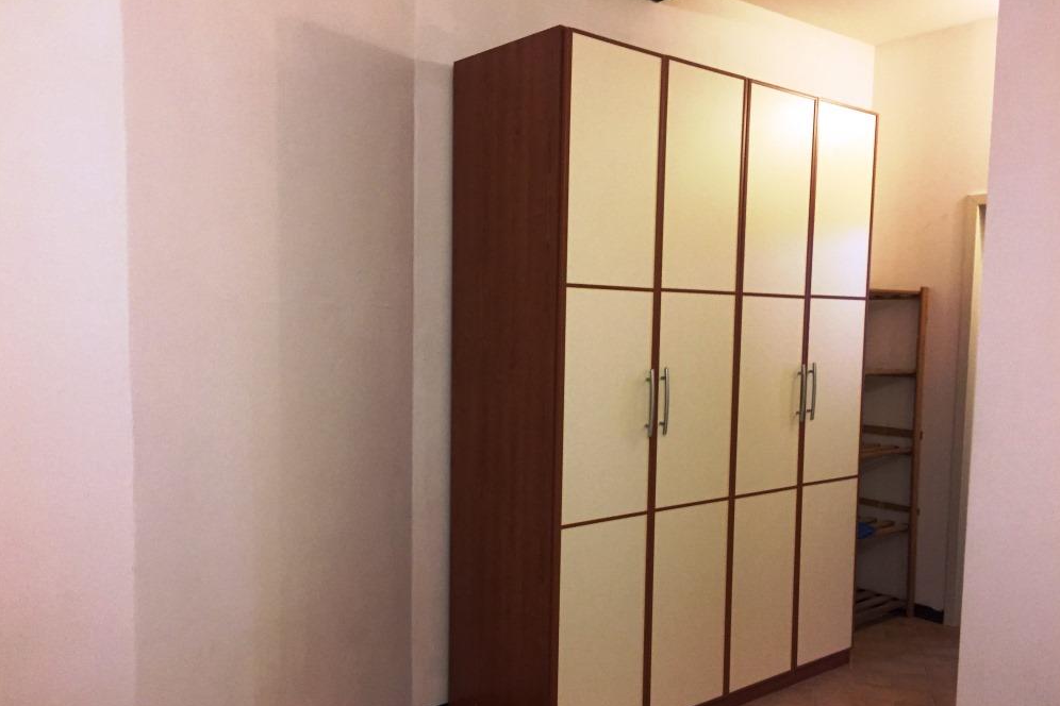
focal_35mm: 31
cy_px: 403
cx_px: 525
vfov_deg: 42.2
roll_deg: -1.6
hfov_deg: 60.3
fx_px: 913
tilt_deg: -5.9
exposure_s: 1/33
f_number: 2.2
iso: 250
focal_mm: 4.15
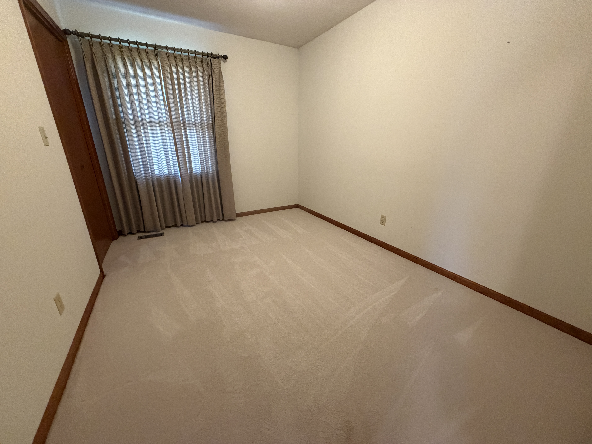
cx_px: 296
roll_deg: +0.1
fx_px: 239
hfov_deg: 102.1
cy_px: 222
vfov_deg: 85.7
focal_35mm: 14
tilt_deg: -19.1
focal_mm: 2.22
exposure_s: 1/60
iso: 640
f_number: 2.2
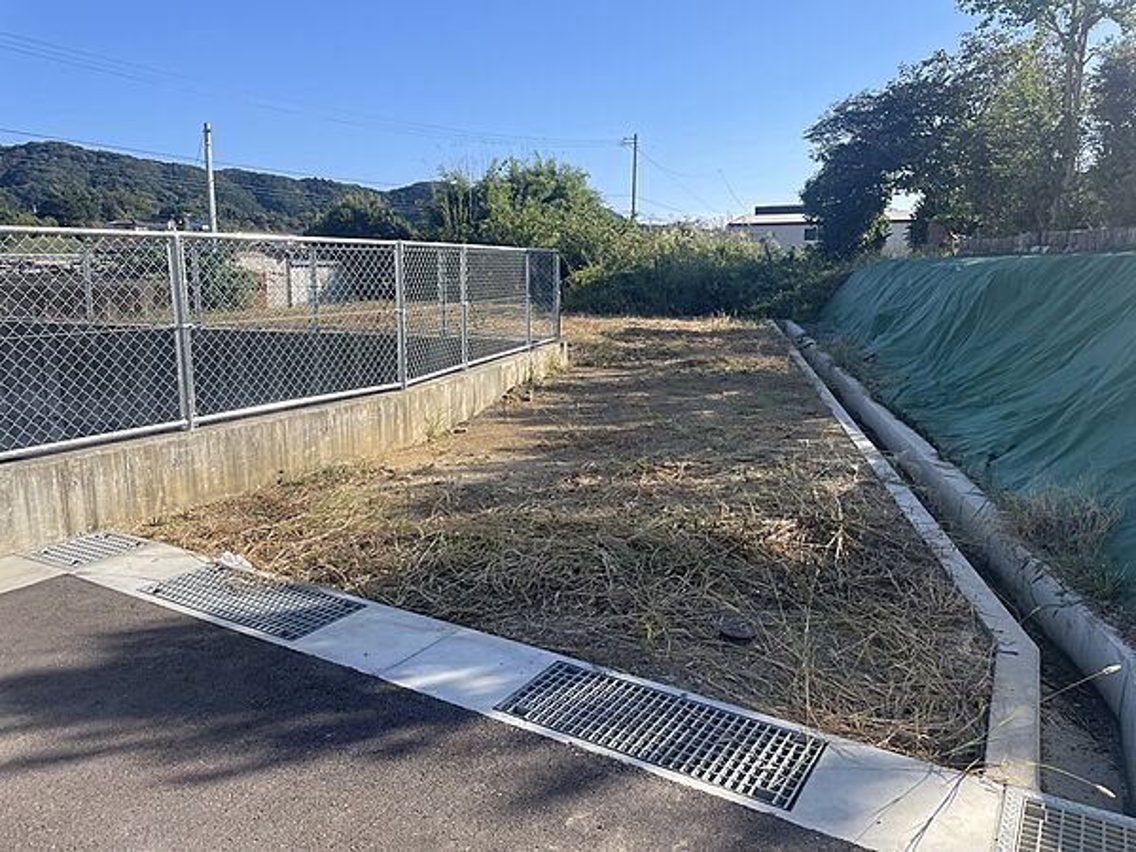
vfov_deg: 53.1
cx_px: 568
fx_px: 853
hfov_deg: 67.3
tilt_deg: -9.5
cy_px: 426
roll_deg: -0.7
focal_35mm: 26
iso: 32
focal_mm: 4.2
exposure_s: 1/2174
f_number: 1.6
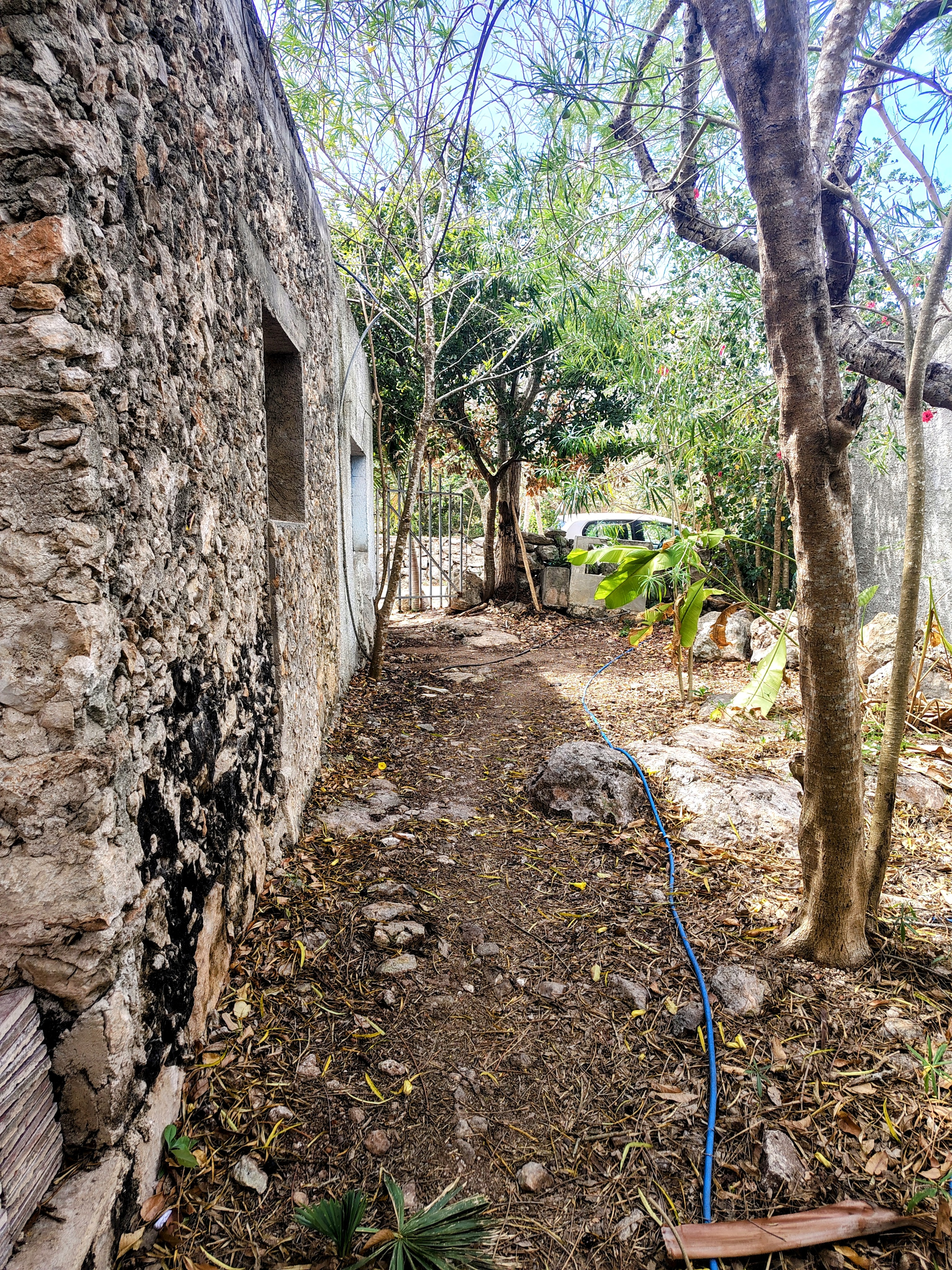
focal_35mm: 24
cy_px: 635
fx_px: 880
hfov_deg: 56.8
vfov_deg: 71.6
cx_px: 476
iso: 100
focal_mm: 5.56
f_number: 1.8
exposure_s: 1/202
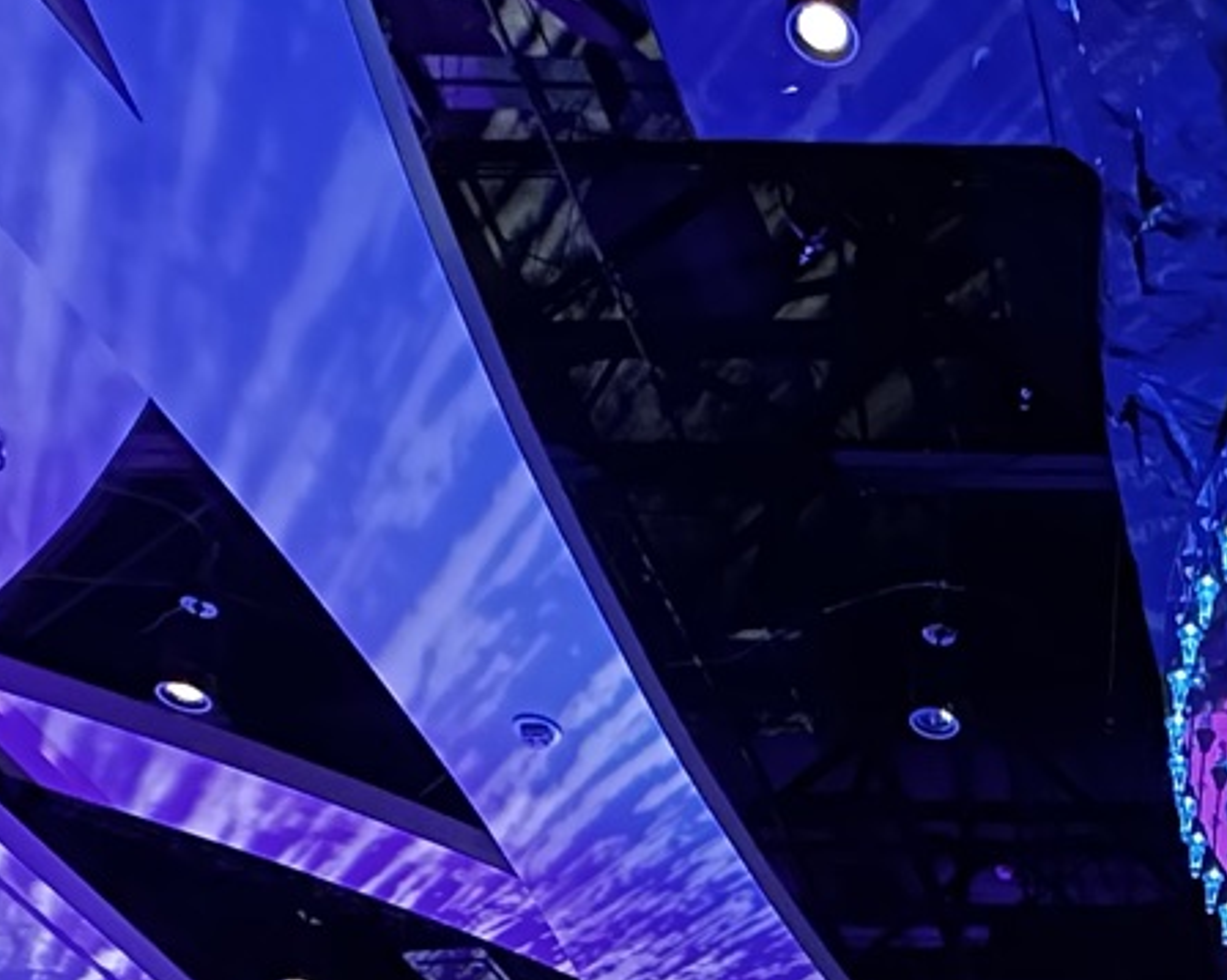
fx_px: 2214
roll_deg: -1.5
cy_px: 1544
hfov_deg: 27.5
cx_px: 1449
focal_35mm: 61
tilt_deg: +15.0
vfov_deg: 20.6
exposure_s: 1/60
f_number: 2.2
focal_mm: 2.22
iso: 800
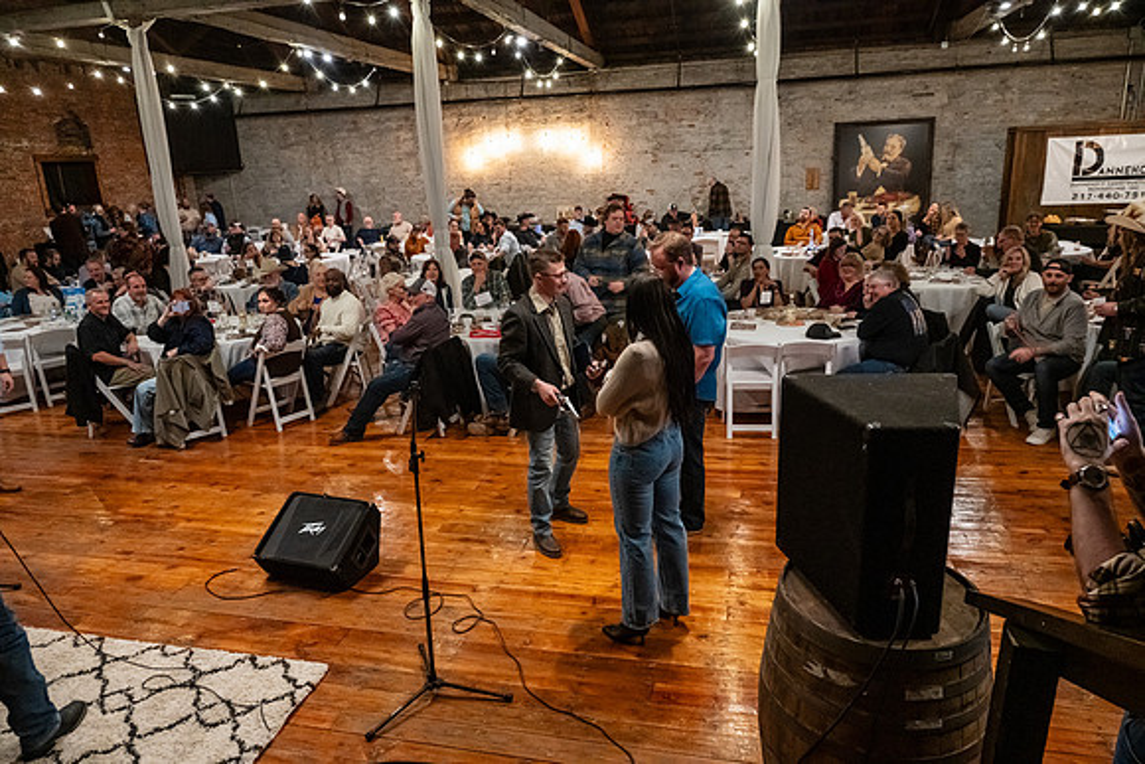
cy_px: 382
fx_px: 763
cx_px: 572
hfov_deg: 73.7
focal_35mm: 24
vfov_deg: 53.2
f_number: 6.3
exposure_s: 1/40
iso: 6400
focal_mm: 24
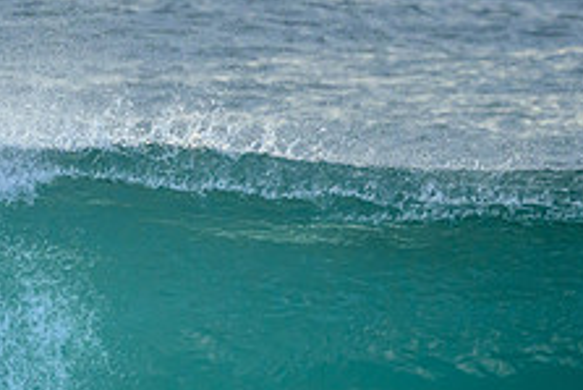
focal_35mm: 2081
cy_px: 483
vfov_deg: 0.7
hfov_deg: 1.0
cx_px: 39
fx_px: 33721
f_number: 6.3
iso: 2800
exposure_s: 1/2500
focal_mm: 800
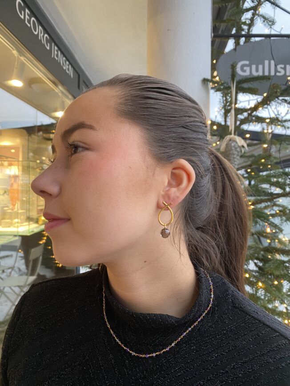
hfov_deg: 53.1
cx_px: 145
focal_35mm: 26
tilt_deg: -1.2
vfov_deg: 67.3
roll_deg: -1.3
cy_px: 193
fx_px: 290
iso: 200
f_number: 1.8
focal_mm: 4.25
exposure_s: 1/60
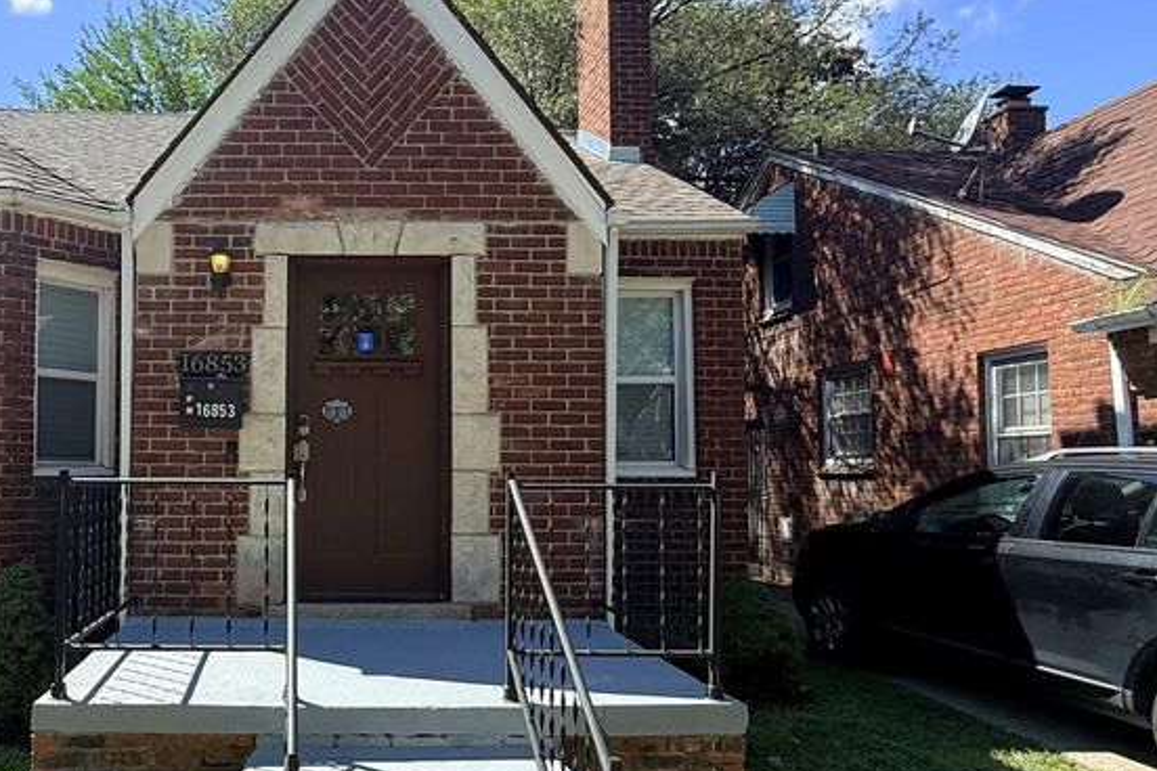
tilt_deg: +3.4
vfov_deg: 47.8
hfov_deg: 64.3
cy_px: 432
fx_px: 868
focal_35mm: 27
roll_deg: +0.1
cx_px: 323
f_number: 2.2
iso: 64
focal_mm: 2.22
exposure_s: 1/701
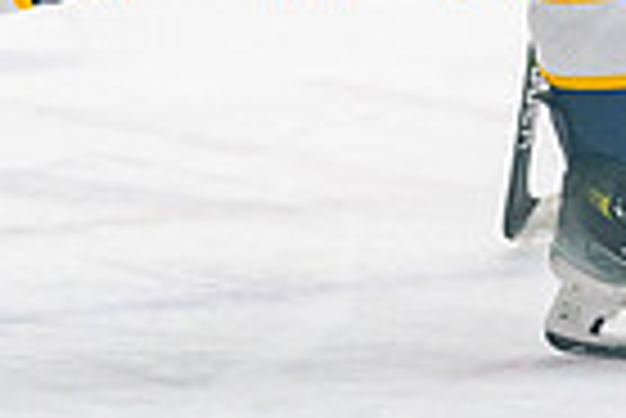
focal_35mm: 428
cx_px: 346
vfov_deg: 3.2
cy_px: -244
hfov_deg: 4.8
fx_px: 7450
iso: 3200
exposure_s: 1/1250
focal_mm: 70
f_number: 2.8
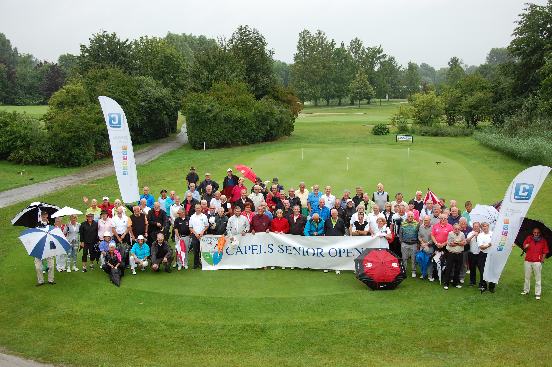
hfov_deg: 46.4
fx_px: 643
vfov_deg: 31.8
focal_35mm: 42
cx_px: 276
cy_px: 184
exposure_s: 1/200
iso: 200
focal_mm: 28
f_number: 7.1
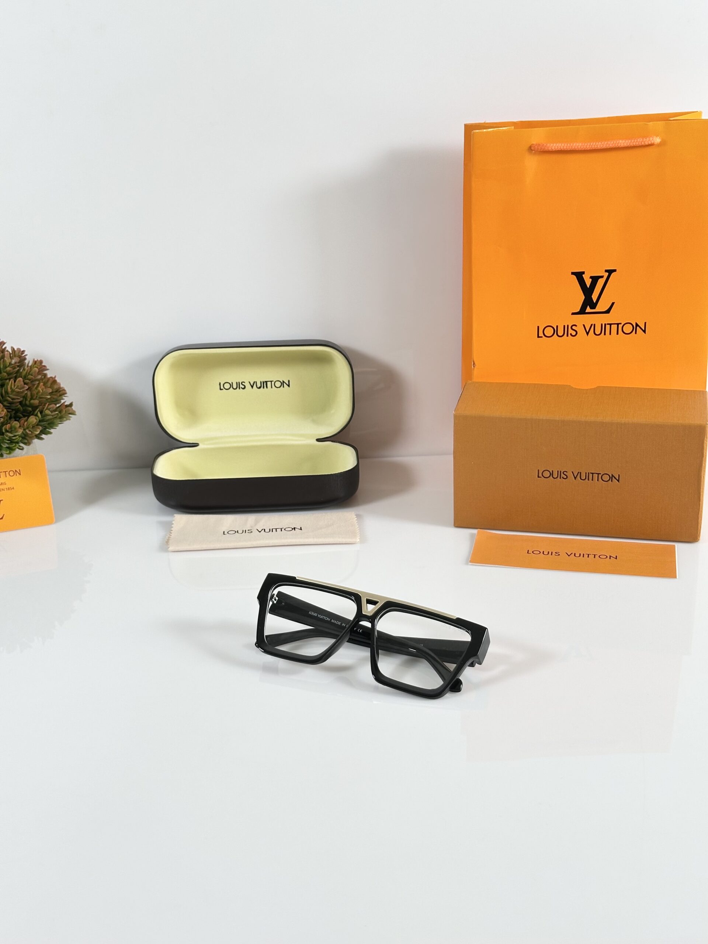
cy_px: 472
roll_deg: +1.5
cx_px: 354
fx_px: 1309
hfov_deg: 30.3
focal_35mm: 48
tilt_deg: -23.4
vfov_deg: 39.7
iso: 64
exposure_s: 1/100
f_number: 1.78
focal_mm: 6.86
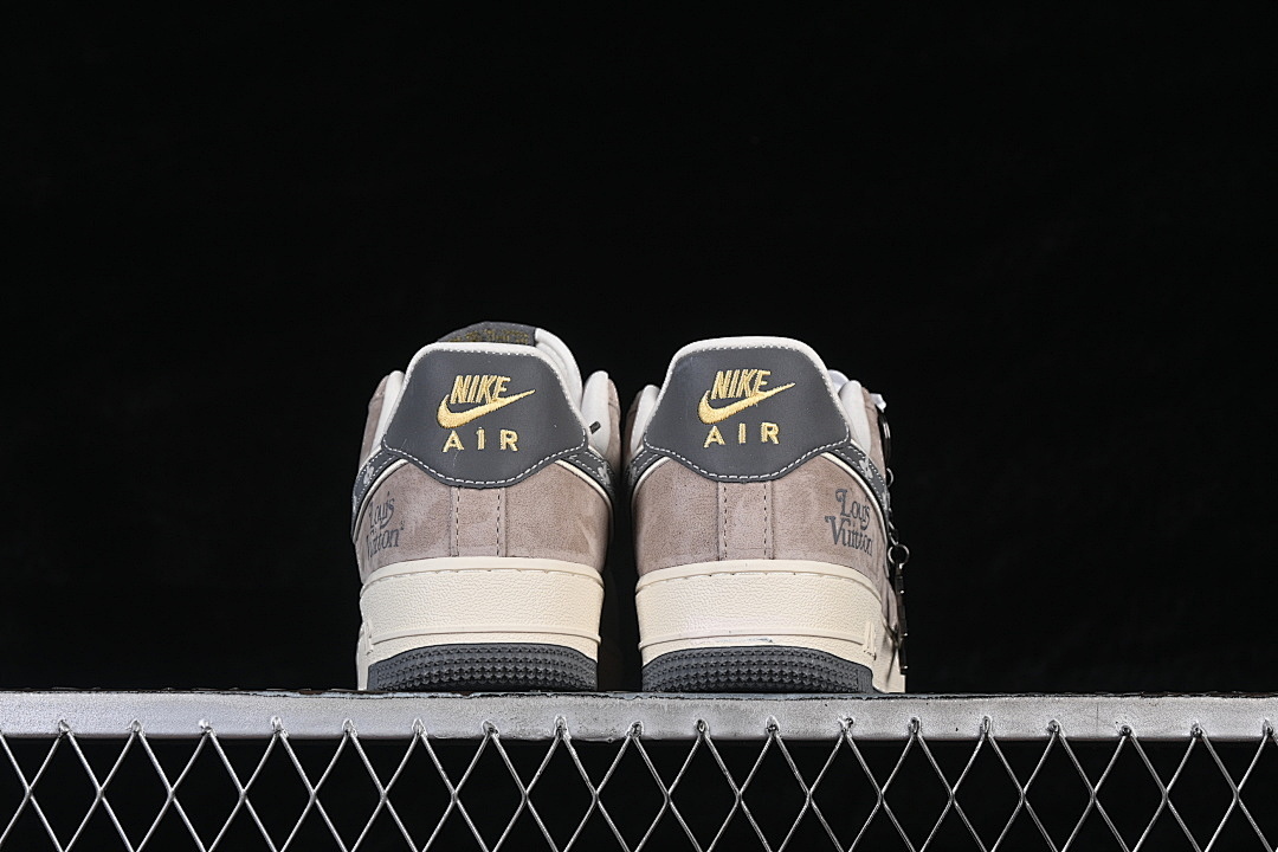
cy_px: 426
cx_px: 639
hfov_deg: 27.0
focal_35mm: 75
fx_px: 2662
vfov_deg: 18.2
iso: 160
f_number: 8
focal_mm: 50
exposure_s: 1/80
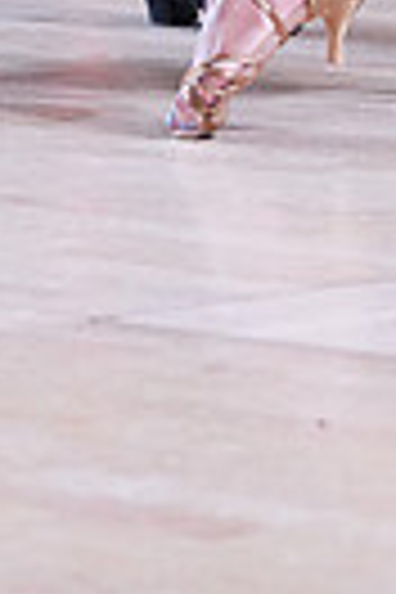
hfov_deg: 2.9
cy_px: -693
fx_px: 7771
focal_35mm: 471
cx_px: 367
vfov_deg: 4.3
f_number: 5.6
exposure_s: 1/400
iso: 3200
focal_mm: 107
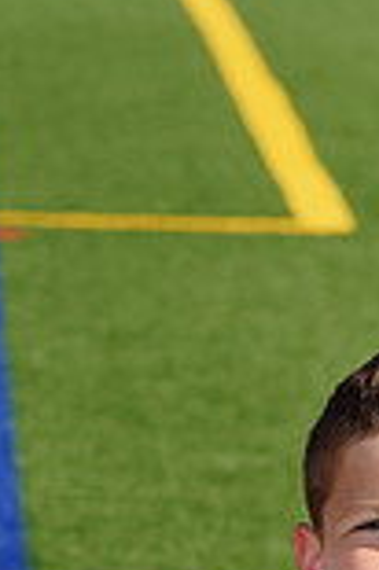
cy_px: 956
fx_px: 11806
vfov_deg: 2.8
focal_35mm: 746
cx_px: 342
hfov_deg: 1.8
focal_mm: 200
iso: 100
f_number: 13
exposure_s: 1/250
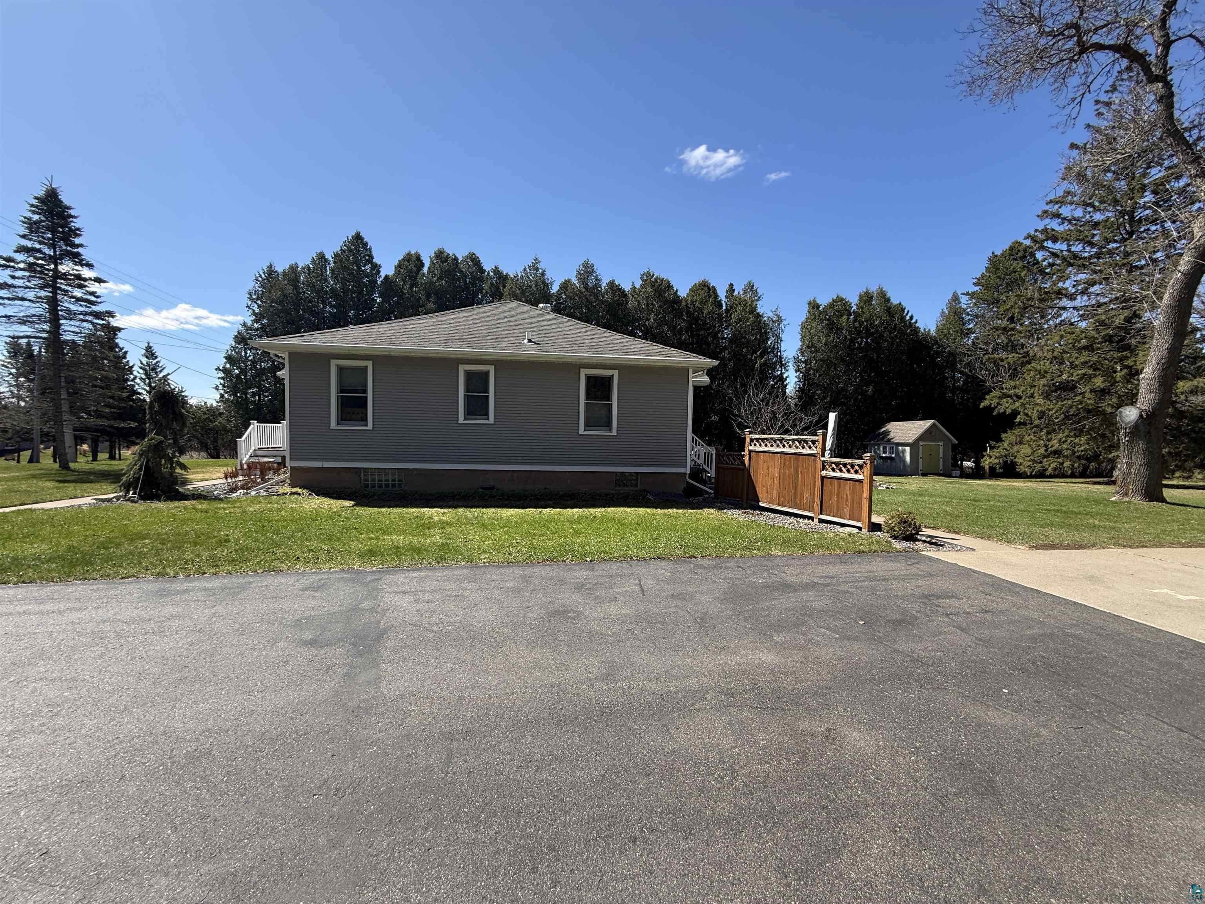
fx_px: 487
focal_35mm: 14
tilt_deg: -2.0
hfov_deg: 102.1
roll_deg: -0.8
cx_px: 602
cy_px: 452
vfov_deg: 85.7
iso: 50
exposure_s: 1/864
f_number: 2.2
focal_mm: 2.22
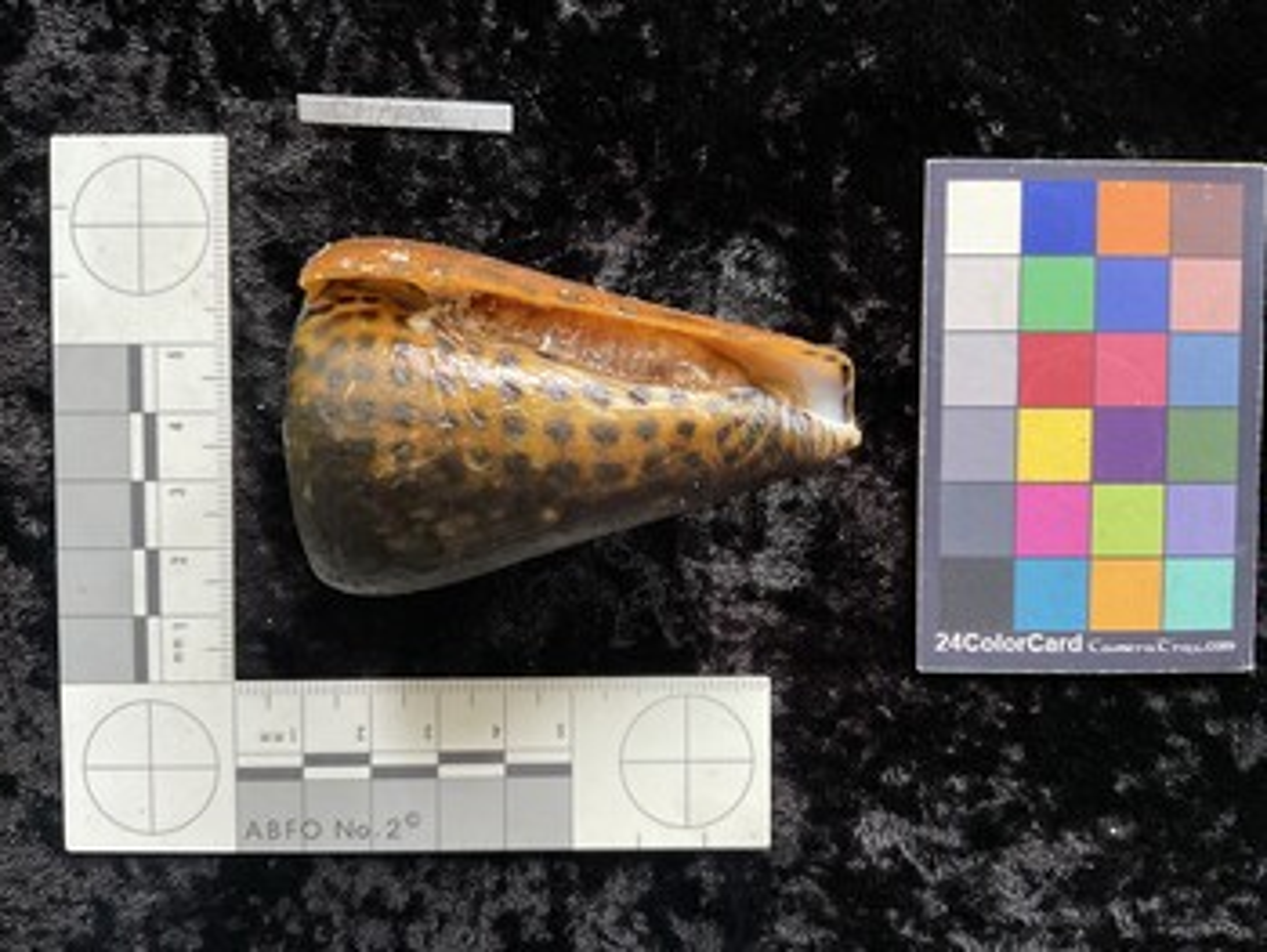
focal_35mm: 29
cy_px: 476
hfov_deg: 61.6
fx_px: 1062
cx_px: 634
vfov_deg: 48.3
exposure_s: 1/60
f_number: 1.8
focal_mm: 3
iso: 250
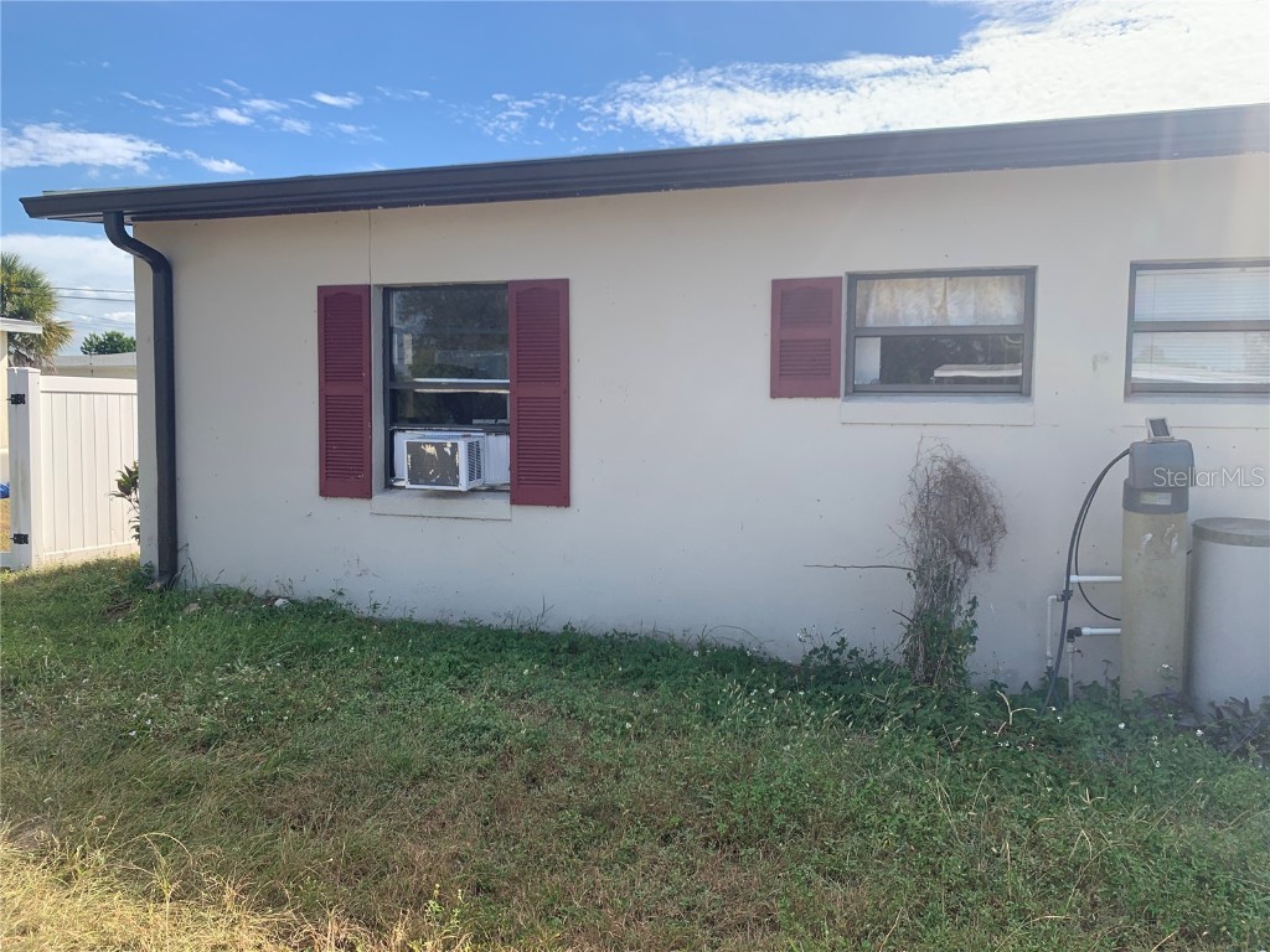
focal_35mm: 26
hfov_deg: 67.3
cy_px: 476
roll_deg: -1.8
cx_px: 635
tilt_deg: -3.2
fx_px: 954
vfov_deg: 53.1
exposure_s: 1/1513
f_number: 1.8
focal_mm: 4.25
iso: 25
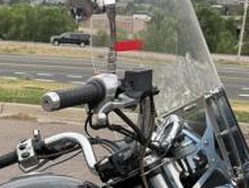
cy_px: 270
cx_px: -76
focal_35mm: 101
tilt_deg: -19.8
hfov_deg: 18.1
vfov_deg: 13.9
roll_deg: -1.0
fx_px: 727
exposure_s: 1/2445
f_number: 1.78
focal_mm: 6.76
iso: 80
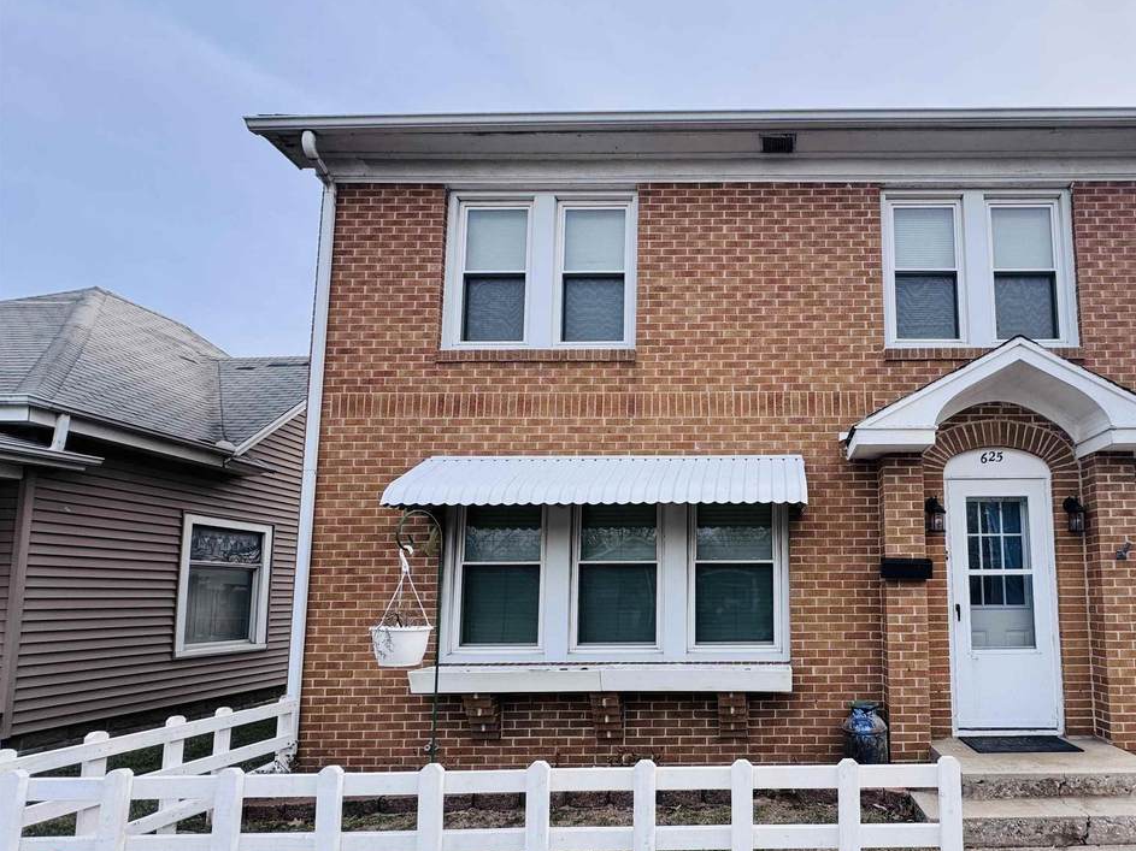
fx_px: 623
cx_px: 770
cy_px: 536
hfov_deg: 81.4
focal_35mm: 19
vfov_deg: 67.5
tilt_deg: +5.2
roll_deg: +0.3
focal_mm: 2.22
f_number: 2.2
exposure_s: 1/641
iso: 40
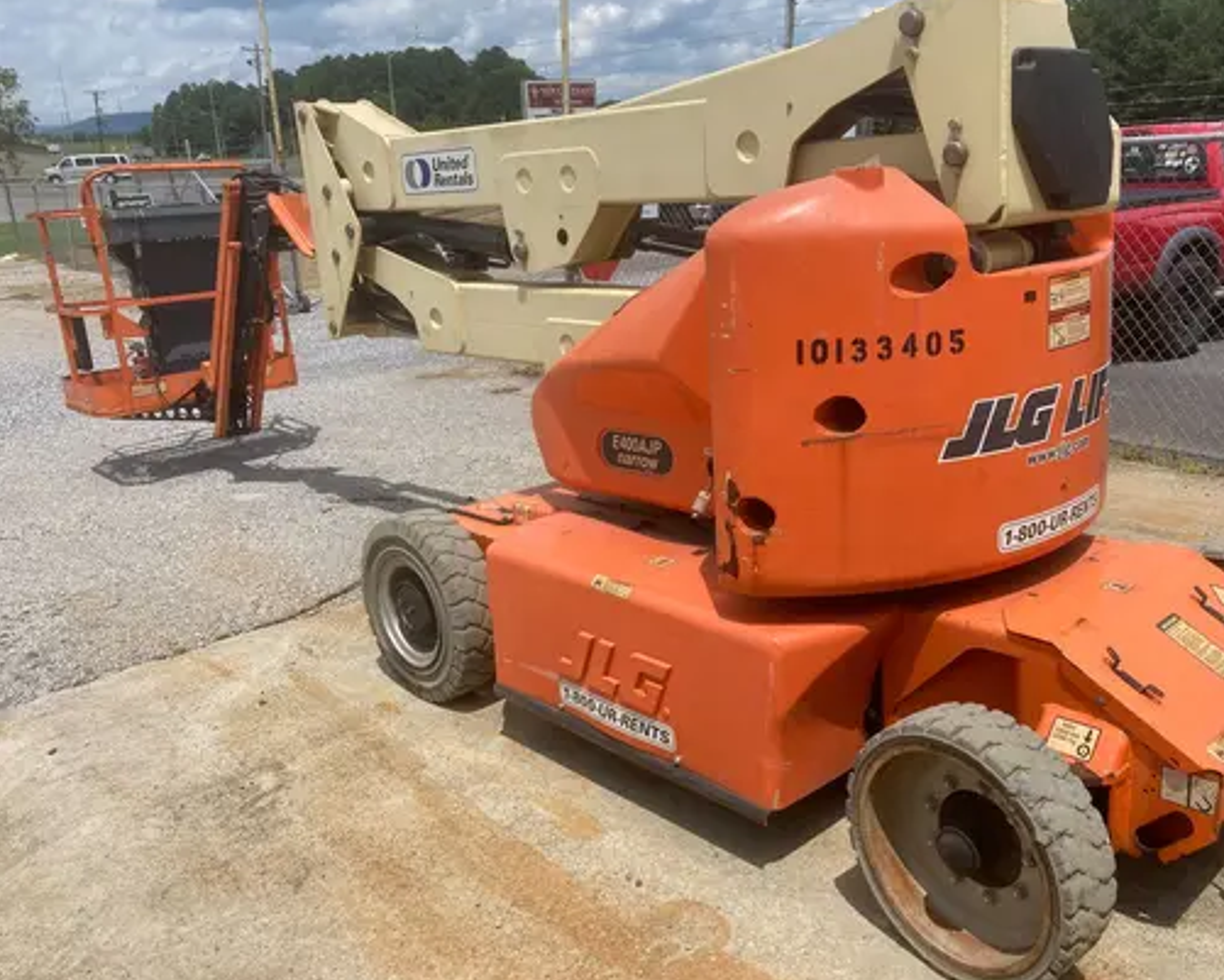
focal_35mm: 30
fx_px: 1087
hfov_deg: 58.7
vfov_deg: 48.5
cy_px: 492
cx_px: 667
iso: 20
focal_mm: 3.99
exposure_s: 1/2114
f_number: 1.8
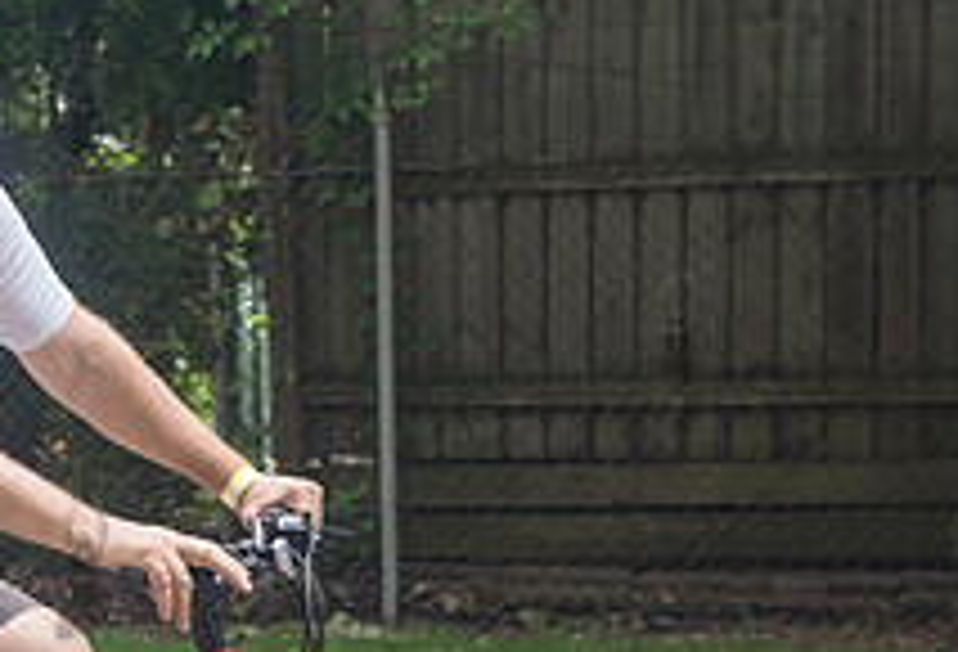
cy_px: 517
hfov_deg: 19.1
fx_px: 2759
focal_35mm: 103
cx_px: -12
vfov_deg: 13.4
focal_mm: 35
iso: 200
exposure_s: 1/400
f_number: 4
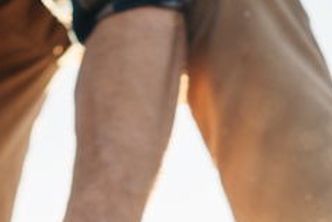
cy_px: 407
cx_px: 288
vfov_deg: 8.7
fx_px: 1393
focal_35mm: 151
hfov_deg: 13.5
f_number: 2.8
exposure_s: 1/640
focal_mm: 35
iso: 125
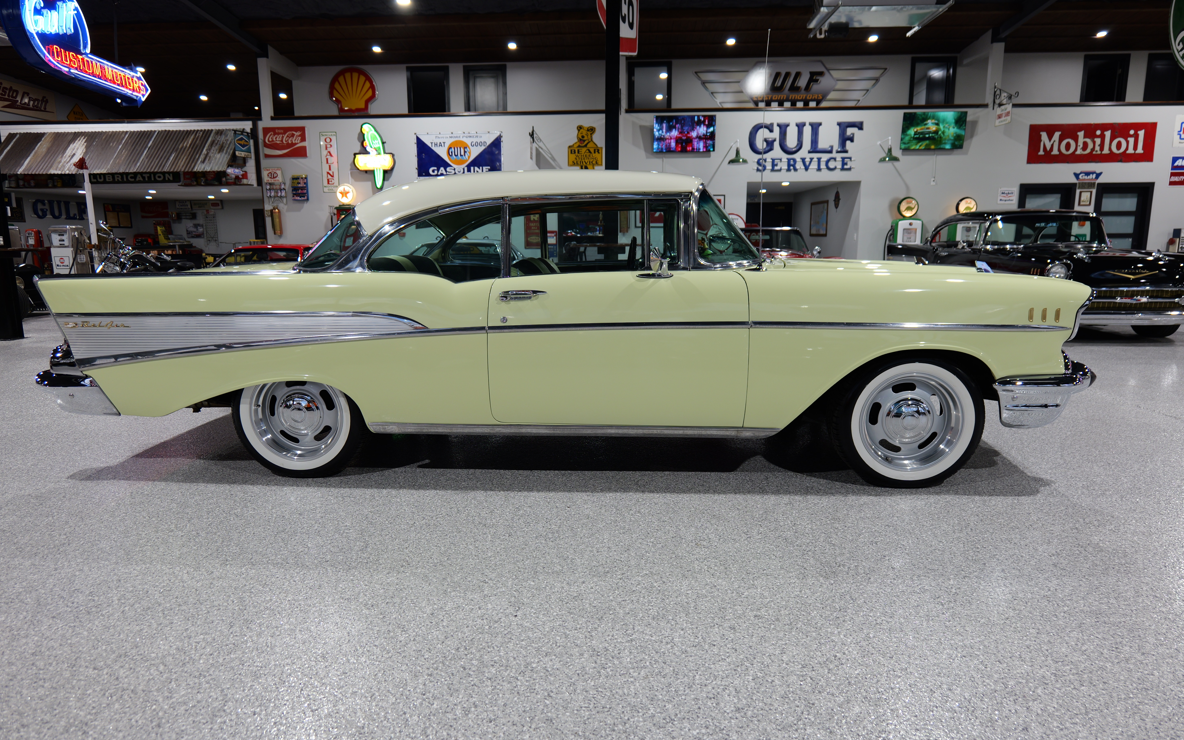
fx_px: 678
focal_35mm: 21
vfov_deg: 57.3
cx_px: 584
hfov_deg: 82.3
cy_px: 370
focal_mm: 20
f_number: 3.5
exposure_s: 1/60
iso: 320
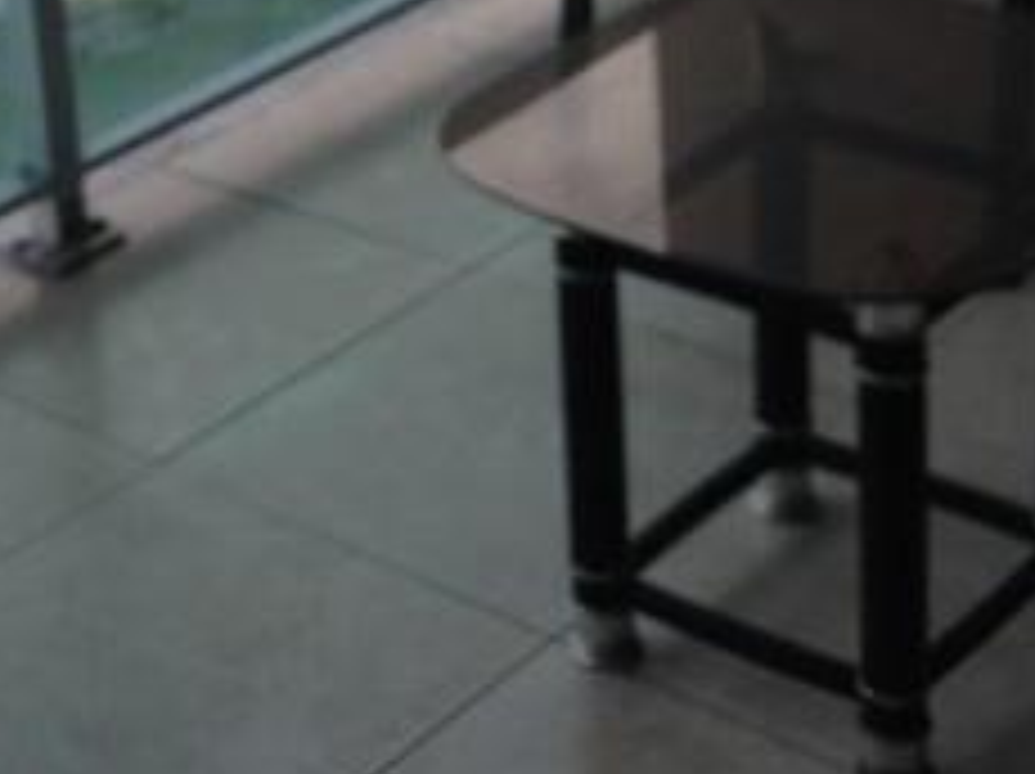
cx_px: 189
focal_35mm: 92
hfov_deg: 21.0
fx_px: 2748
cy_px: -144
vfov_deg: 15.5
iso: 50
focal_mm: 4.12
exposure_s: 1/577
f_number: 2.4
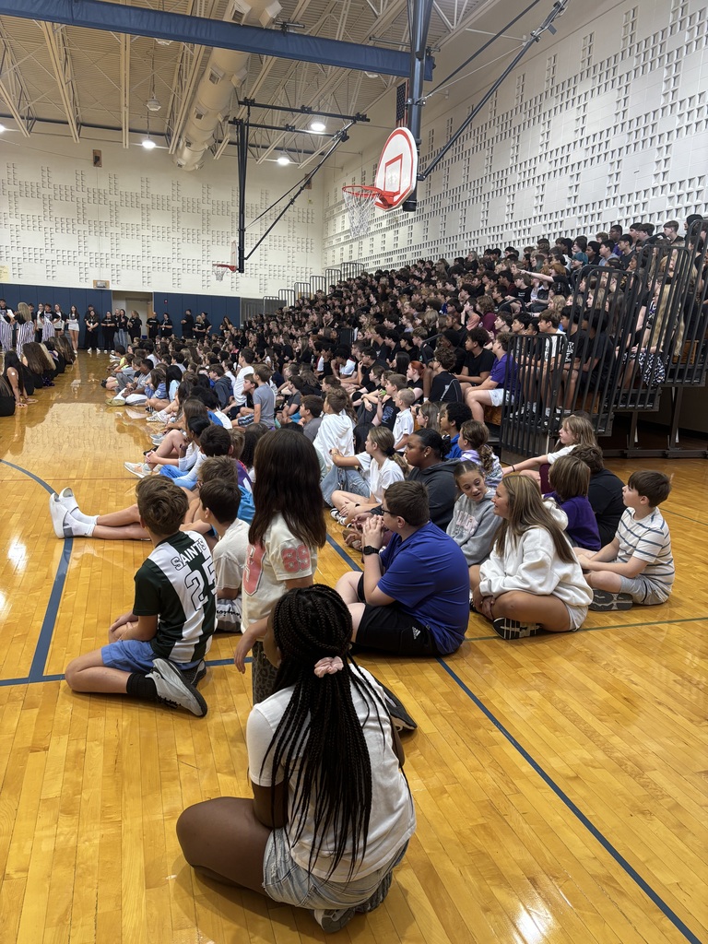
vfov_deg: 67.3
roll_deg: -3.7
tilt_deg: -10.9
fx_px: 709
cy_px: 472
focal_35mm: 26
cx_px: 354
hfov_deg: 53.1
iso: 125
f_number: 1.6
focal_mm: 5.96
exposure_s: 1/120
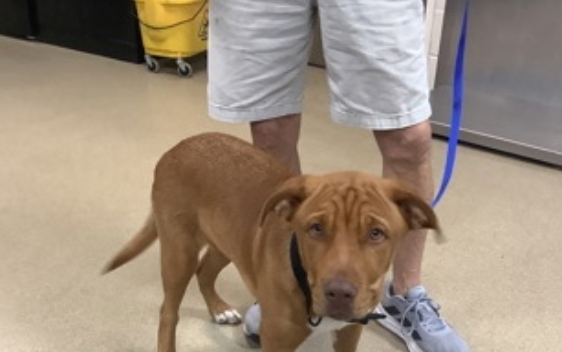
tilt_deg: -31.6
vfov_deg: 27.8
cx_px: 277
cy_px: 302
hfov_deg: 44.4
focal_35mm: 45
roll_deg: -0.7
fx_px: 689
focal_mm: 3.3
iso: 160
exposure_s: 1/60
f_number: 2.4
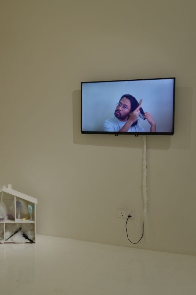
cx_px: 10
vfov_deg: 39.6
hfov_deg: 25.9
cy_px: 147
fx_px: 408
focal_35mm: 50
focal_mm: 33
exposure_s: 1/160
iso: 640
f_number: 4
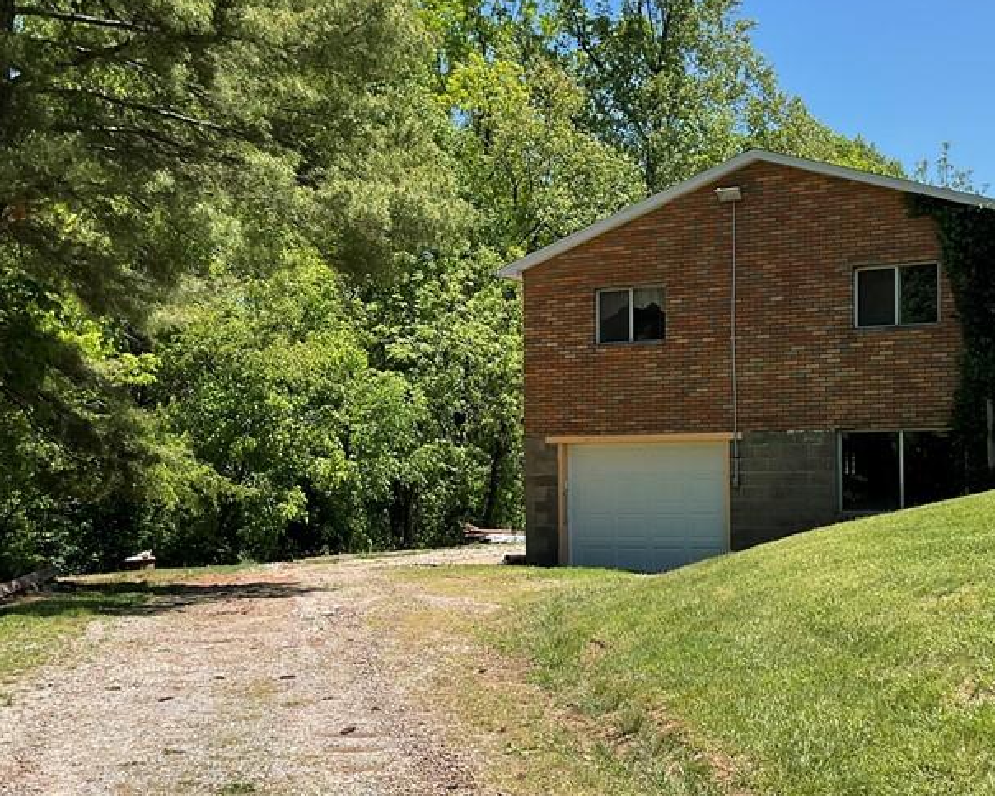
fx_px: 1413
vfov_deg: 31.3
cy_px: 483
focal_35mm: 48
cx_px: 552
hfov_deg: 38.7
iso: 16
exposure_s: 1/1279
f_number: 1.8
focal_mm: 3
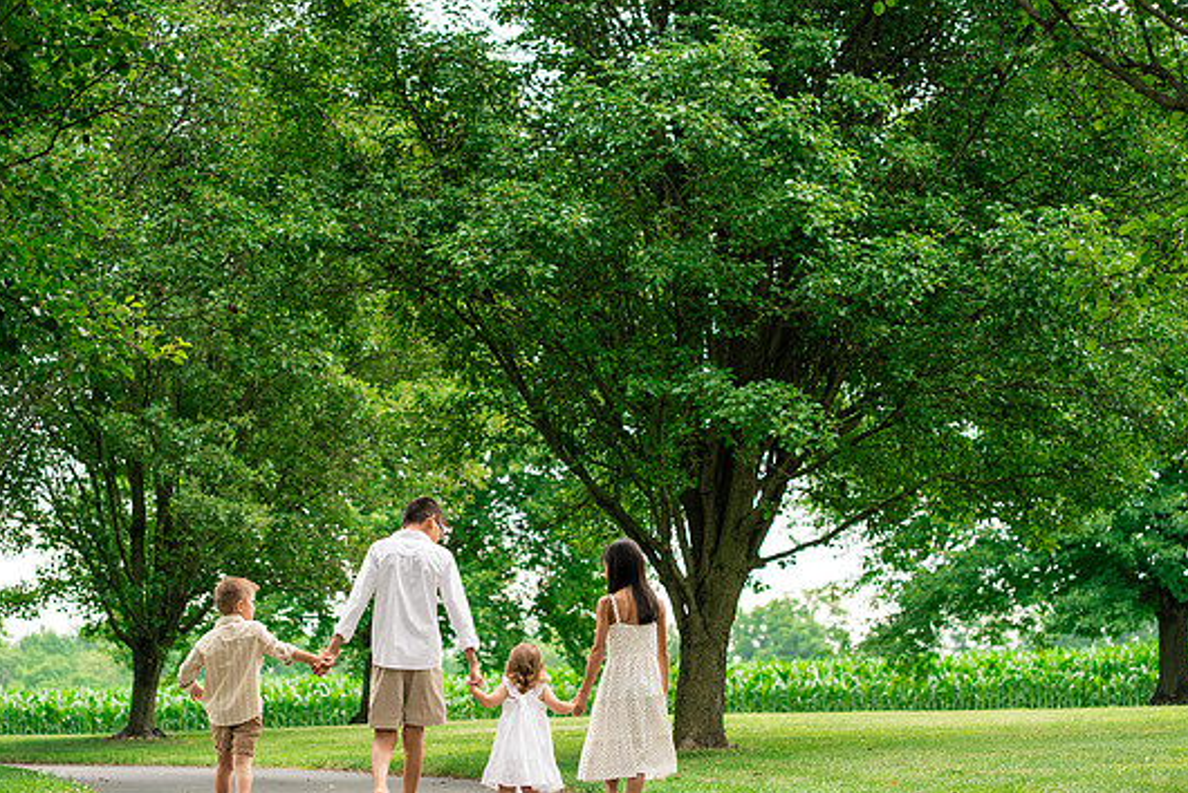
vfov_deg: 14.7
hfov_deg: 21.9
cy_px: 422
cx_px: 574
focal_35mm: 93
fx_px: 3071
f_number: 3.5
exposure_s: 1/500
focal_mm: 85
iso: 500
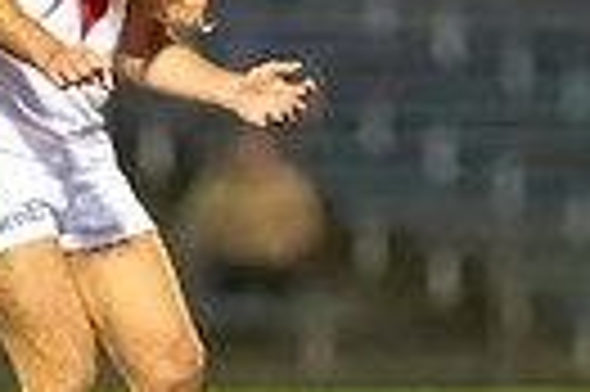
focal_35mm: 1602
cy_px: 193
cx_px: -84
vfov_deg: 0.9
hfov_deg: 1.3
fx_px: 26222
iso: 10000
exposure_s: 1/1600
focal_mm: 300
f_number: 2.8
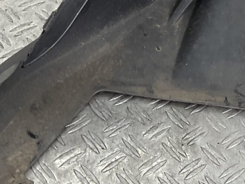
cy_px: -37
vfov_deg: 12.9
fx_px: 793
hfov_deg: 16.8
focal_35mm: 112
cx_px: 296
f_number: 1.8
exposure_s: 1/120
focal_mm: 3
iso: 32
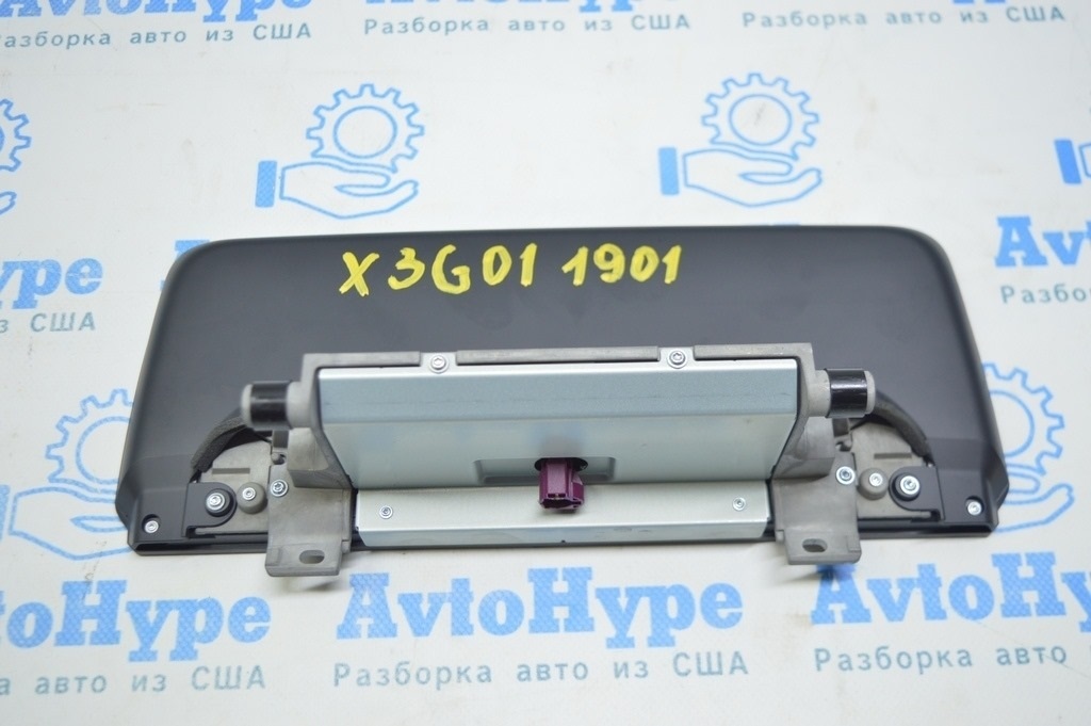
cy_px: 363
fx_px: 1181
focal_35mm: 39
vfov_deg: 34.2
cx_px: 546
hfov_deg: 49.6
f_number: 4
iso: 400
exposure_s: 1/40
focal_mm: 26
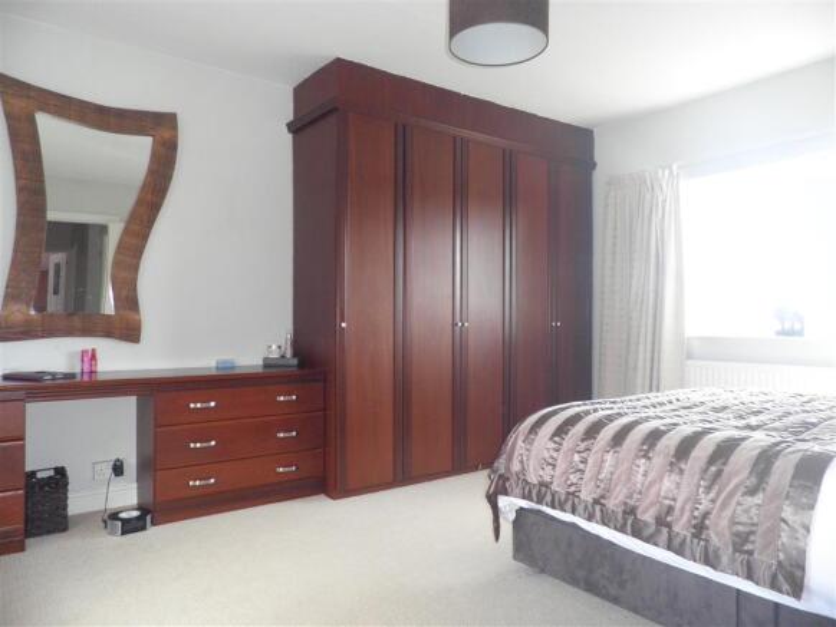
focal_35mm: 24
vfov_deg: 56.9
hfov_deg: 71.6
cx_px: 418
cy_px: 314
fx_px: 580
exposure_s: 1/30
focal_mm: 4.3
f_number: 3.3
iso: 200
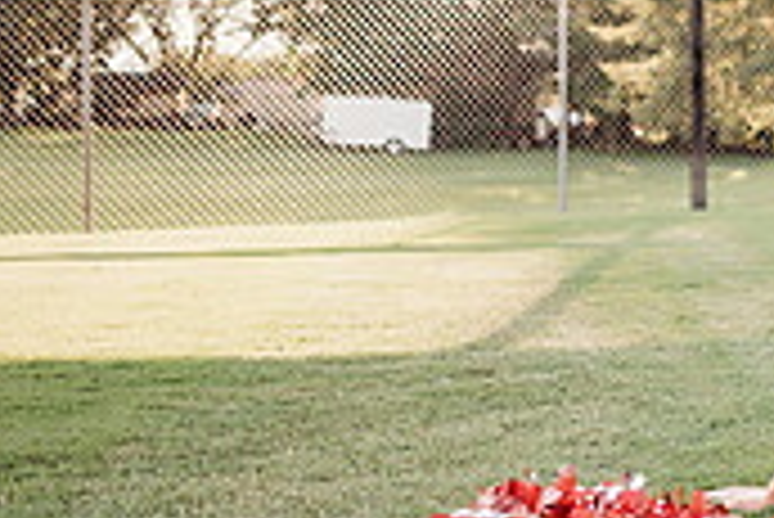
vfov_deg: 16.8
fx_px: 1743
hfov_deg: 21.9
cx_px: 1071
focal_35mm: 81
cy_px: 110
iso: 125
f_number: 2
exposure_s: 1/500
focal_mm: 24
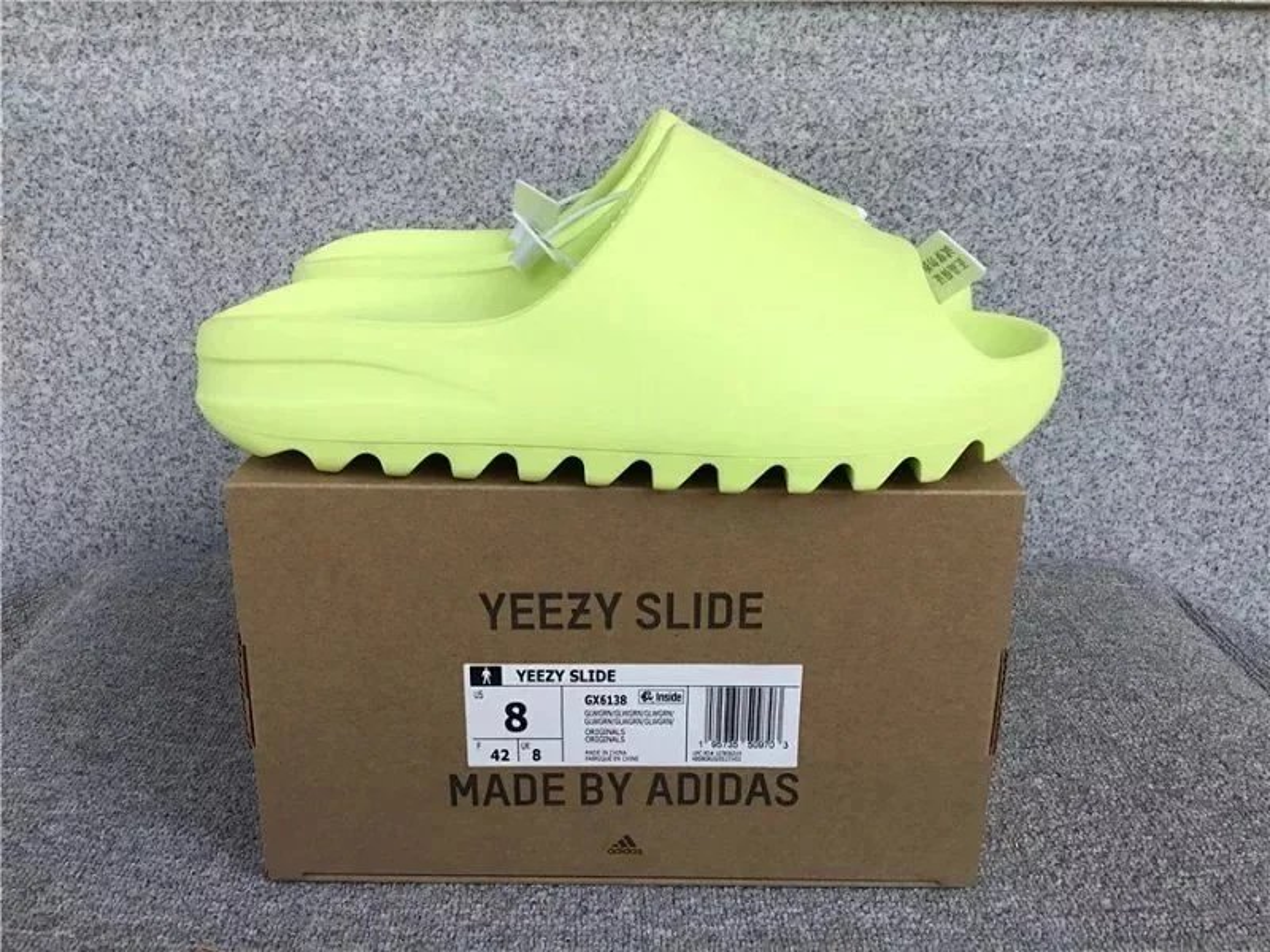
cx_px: 635
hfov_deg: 58.4
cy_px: 476
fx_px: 1137
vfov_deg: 45.4
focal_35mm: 31
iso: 25
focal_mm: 3.3
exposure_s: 1/684
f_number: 2.4
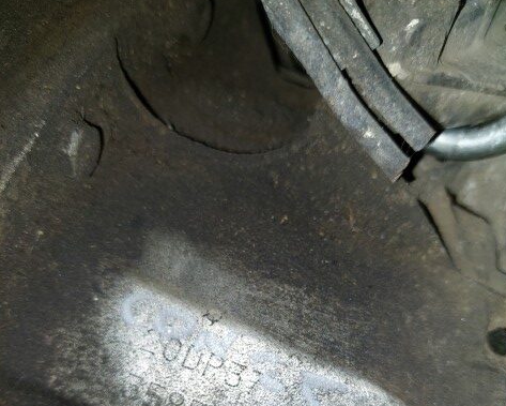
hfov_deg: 54.2
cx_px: 256
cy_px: 319
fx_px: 495
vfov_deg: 42.7
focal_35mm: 33
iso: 40
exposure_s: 1/212
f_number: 1.8
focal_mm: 5.23
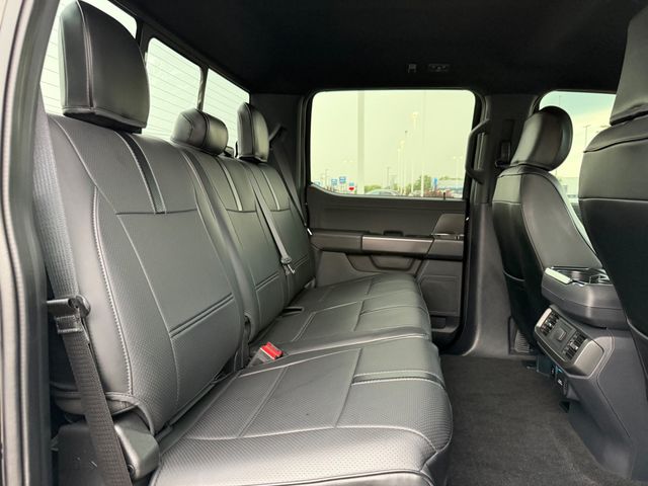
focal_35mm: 24
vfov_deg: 56.8
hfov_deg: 71.6
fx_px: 449
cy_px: 243
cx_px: 324
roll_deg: +0.9
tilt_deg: -5.2
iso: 640
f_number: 1.78
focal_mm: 6.76
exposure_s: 1/60
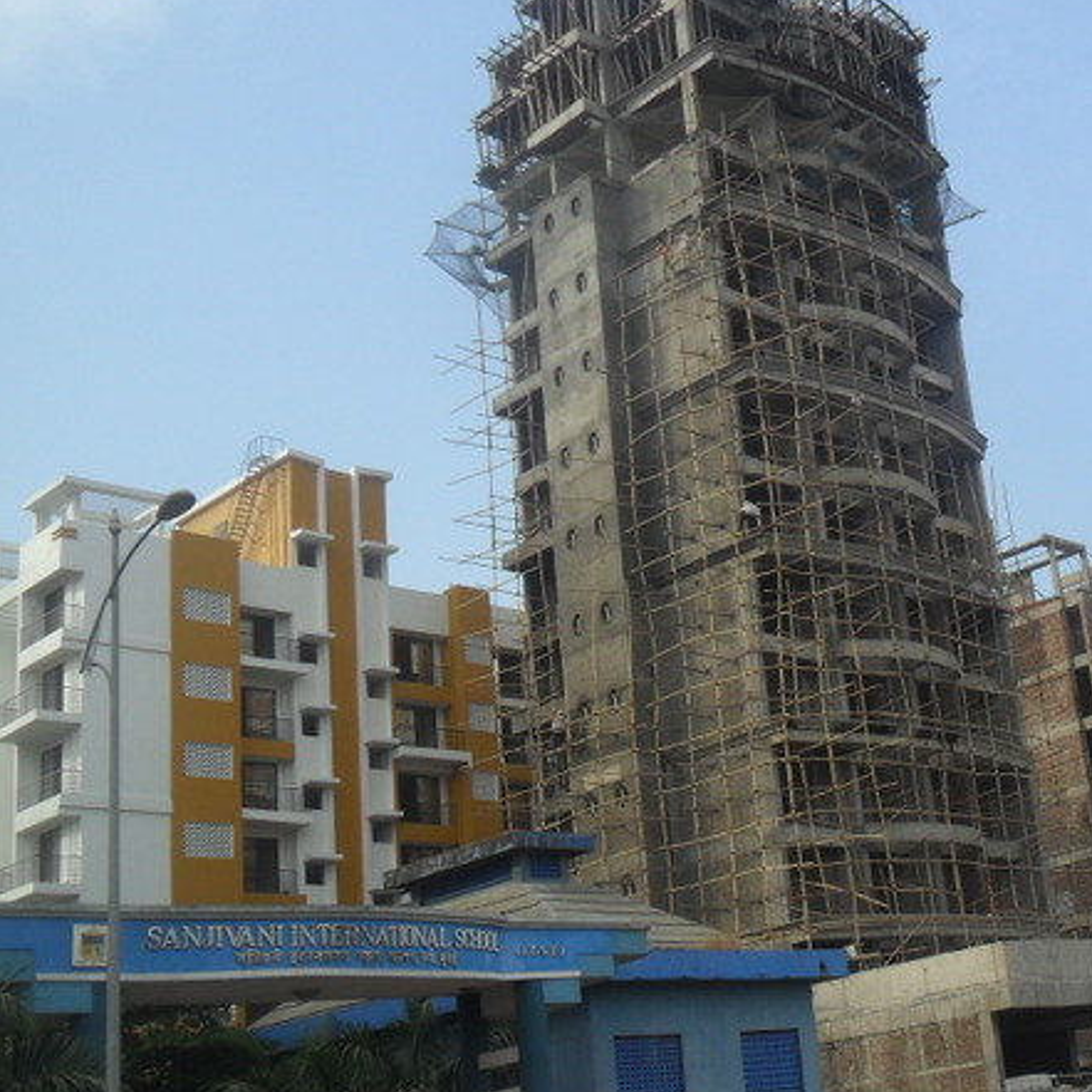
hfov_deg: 32.8
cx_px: 921
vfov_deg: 34.0
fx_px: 1785
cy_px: 613
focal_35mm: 50
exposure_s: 1/500
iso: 100
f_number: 3.7
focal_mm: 5.7
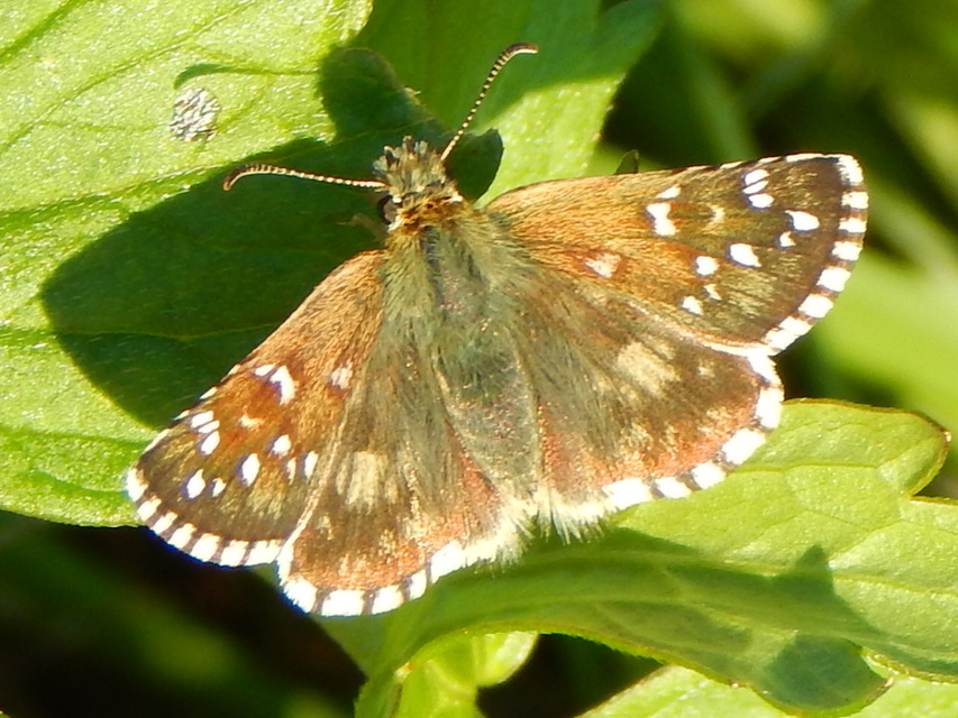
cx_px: 479
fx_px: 4429
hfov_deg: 12.3
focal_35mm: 160
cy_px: 359
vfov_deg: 9.3
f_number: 5.1
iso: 125
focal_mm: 28.7
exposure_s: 1/320
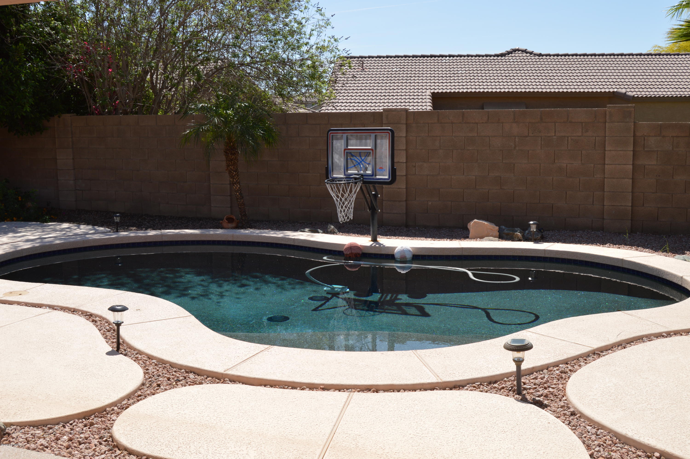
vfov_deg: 34.1
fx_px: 747
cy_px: 230
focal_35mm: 39
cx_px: 345
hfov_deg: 49.6
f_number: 10
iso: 100
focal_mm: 26
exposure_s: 1/200
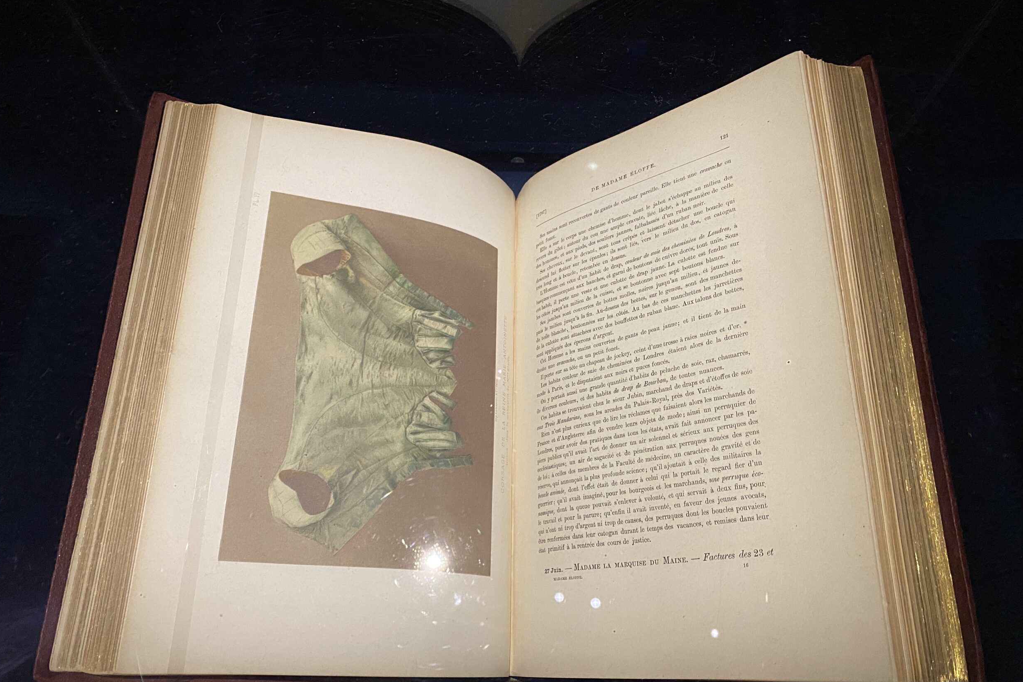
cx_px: 518
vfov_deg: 46.4
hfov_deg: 65.5
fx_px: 796
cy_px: 366
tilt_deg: -68.6
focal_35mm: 28
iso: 500
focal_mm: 4.25
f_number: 1.8
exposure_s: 1/36
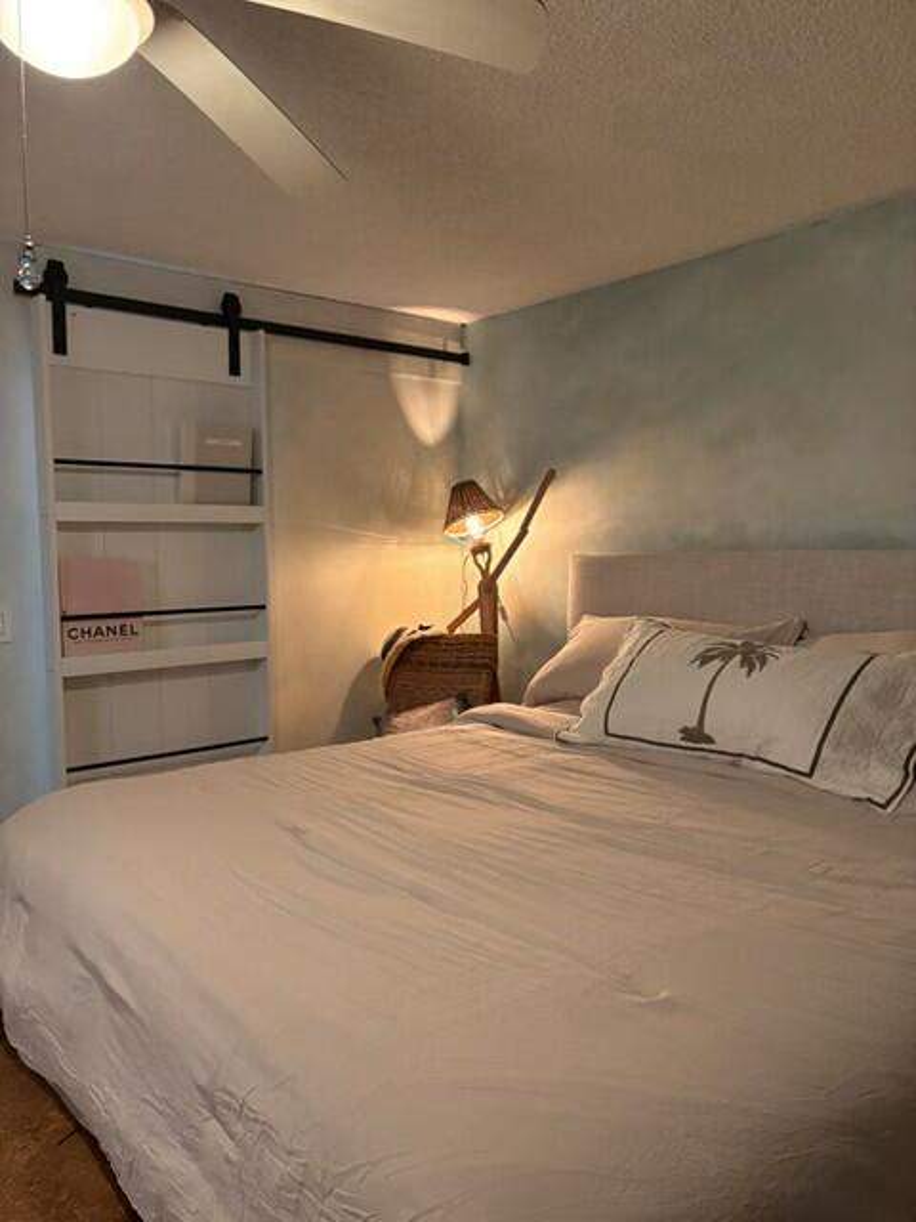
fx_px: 917
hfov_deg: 53.1
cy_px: 611
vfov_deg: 67.3
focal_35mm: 26
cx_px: 458
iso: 640
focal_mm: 5.96
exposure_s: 1/40
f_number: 1.6
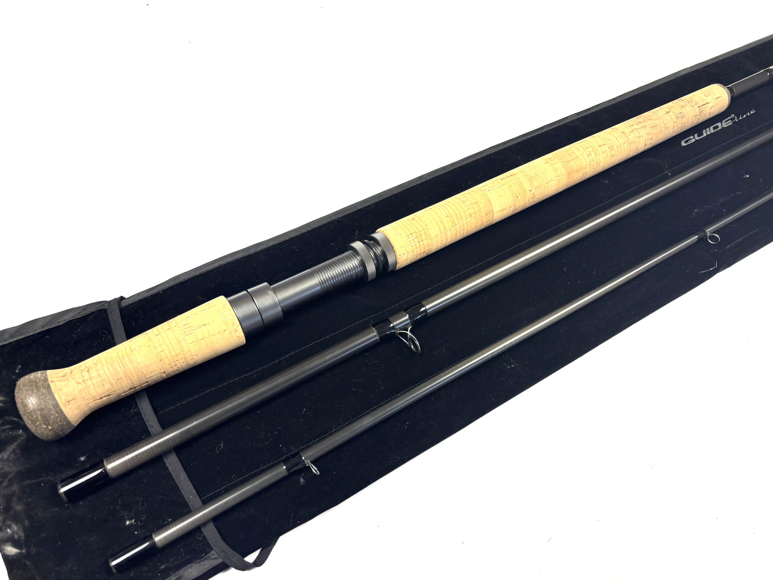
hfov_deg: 67.3
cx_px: 386
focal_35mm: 26
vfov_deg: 53.1
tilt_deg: -62.9
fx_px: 581
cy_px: 290
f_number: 1.6
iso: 80
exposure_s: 1/100
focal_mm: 5.96
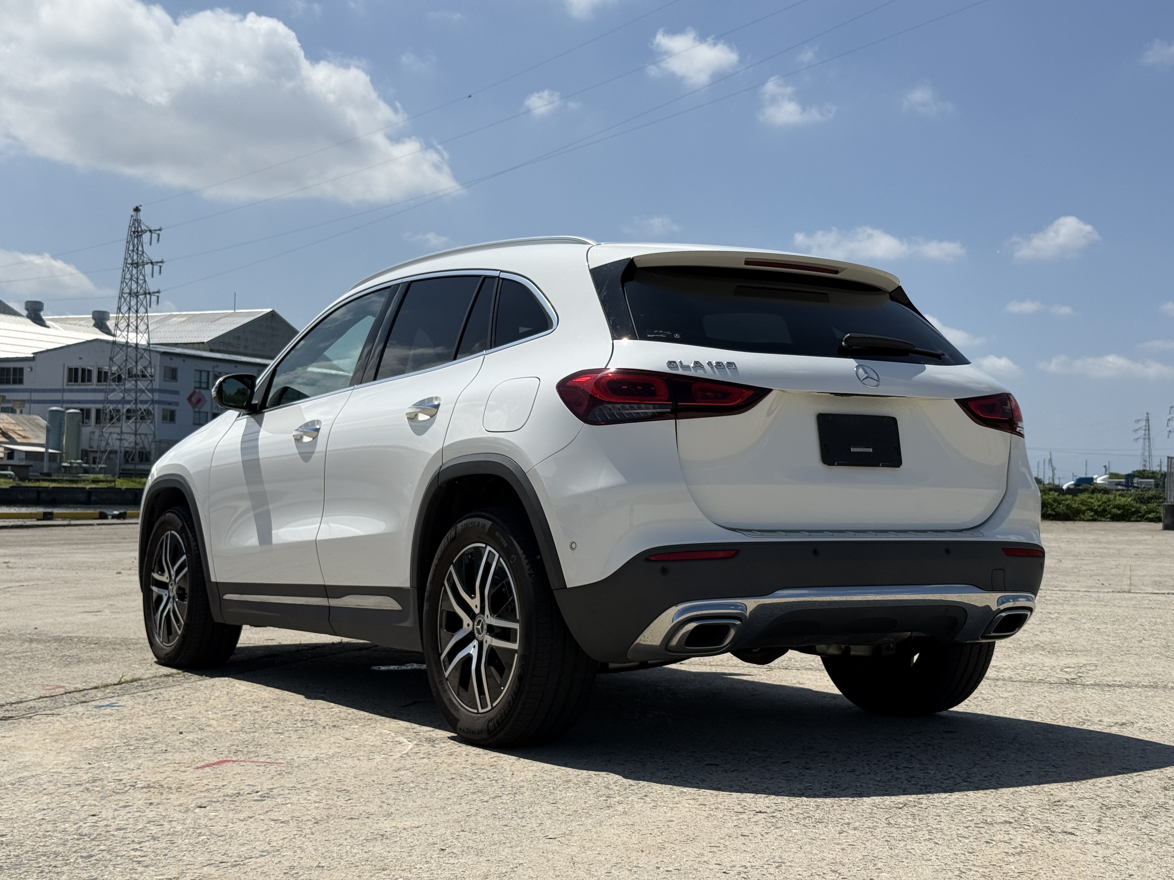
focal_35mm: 48
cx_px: 587
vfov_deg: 30.3
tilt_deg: +1.9
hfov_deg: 39.7
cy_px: 440
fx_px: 1628
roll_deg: -2.5
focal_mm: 6.76
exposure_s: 1/9901
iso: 64
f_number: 1.78
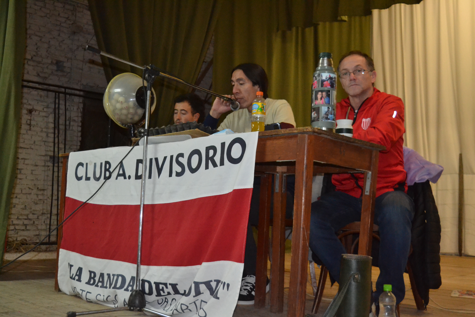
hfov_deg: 46.4
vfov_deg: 31.9
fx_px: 554
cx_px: 238
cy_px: 158
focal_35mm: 42
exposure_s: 1/60
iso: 3200
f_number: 4.2
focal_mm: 28
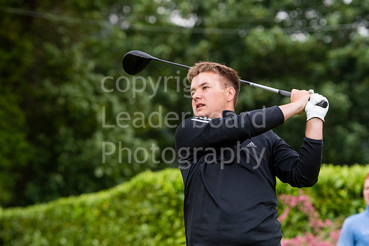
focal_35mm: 202
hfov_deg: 10.2
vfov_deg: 6.8
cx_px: 184
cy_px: 123
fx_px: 2076
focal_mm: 135
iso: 640
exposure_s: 1/1000
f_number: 4
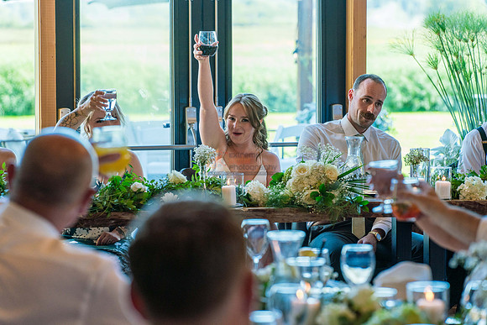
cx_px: 244
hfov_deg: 13.7
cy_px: 162
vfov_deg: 9.2
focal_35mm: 150
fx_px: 2030
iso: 1000
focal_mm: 150
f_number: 5
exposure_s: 1/250
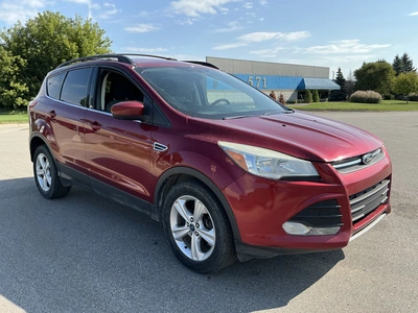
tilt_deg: -8.3
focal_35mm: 28
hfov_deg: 63.4
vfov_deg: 49.7
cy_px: 156
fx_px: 338
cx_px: 209
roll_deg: +1.0
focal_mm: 3
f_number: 1.8
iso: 25
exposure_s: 1/1098
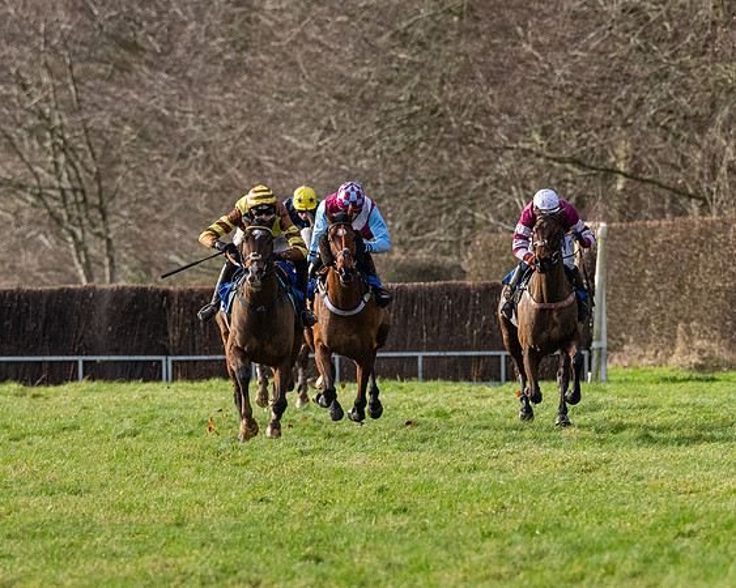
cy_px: 464
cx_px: 281
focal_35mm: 611
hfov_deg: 3.2
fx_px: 13310
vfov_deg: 2.5
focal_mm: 200
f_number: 4
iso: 800
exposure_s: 1/2500
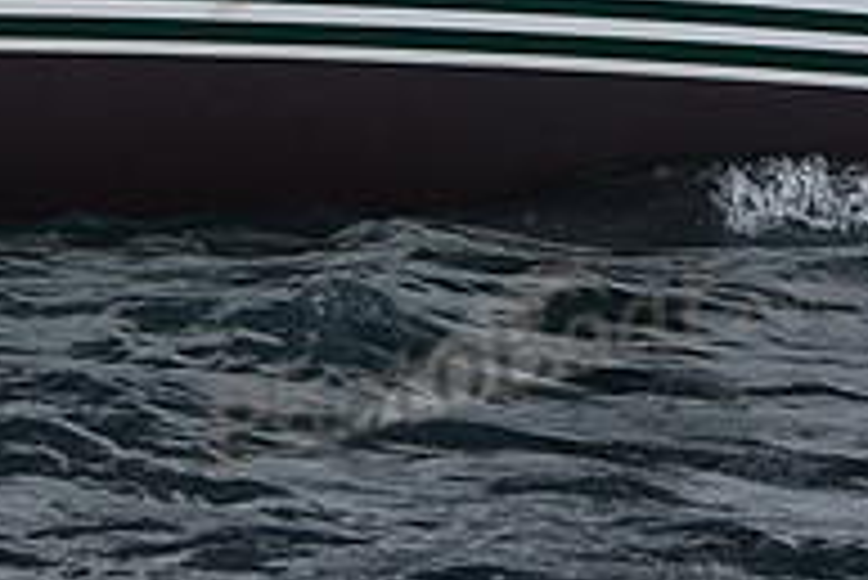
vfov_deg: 6.1
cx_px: -27
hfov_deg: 9.1
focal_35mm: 225
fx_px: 5429
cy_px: -272
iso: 400
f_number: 6.3
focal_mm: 75
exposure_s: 1/800
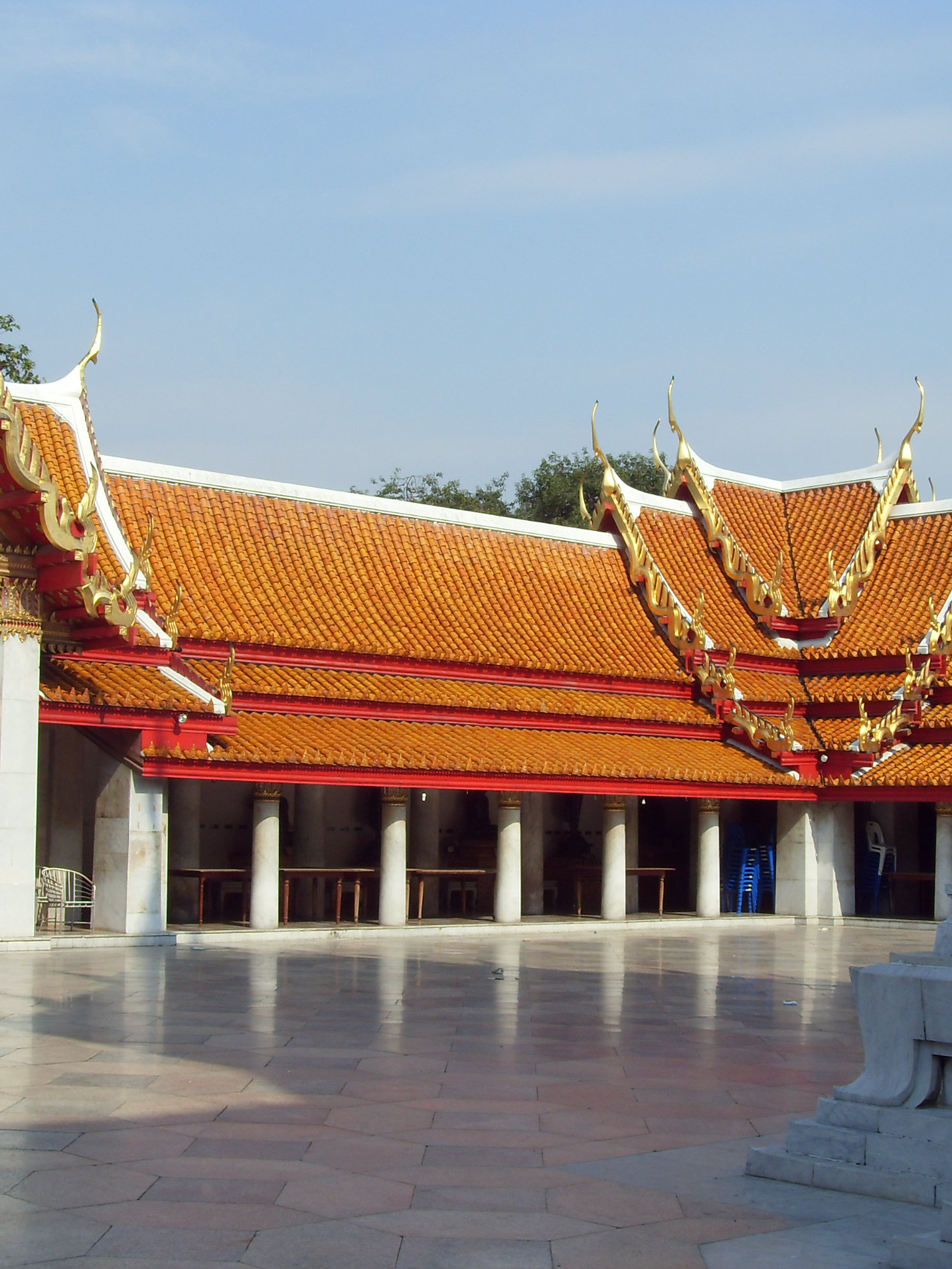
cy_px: 630
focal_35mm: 61
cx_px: 384
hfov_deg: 24.0
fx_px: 2237
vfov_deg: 31.7
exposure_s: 1/350
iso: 80
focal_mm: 7.7
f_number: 6.4
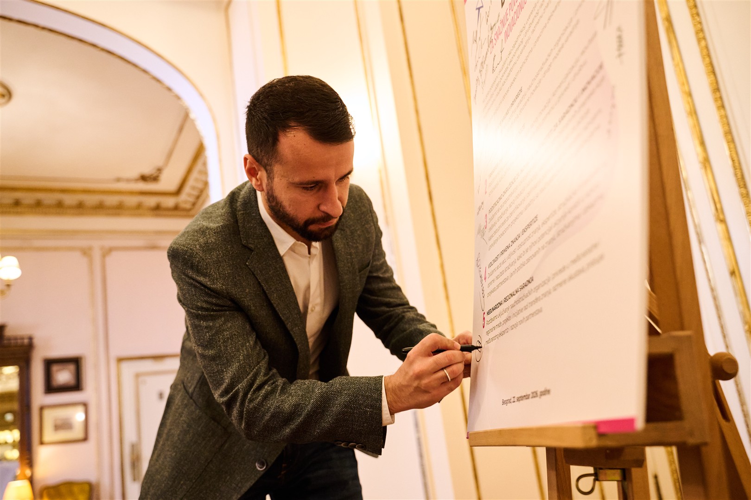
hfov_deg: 55.1
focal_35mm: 34
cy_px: 250
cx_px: 376
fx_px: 720
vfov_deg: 38.4
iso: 4000
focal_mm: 34.5
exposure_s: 1/200
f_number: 3.2
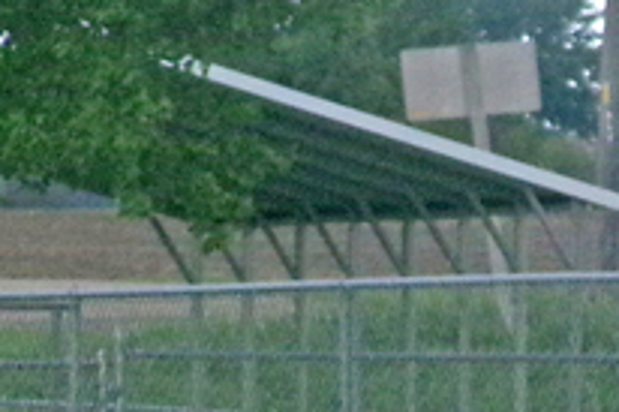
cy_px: 256
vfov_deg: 1.0
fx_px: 22970
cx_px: 1031
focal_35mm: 1337
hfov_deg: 1.5
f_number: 5.9
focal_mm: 59.4
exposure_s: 1/500
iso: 537
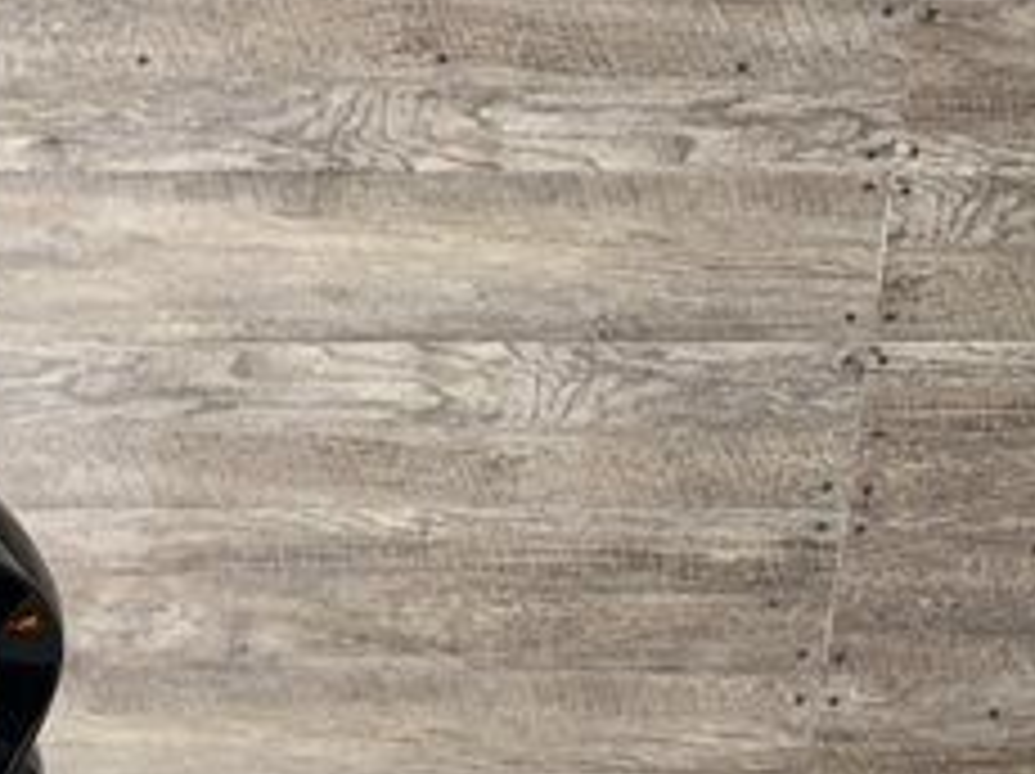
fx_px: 3196
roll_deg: +0.1
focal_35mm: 107
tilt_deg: -14.2
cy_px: 1395
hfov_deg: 15.1
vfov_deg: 12.6
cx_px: -1004
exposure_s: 1/22
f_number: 1.78
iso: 64
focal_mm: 6.76
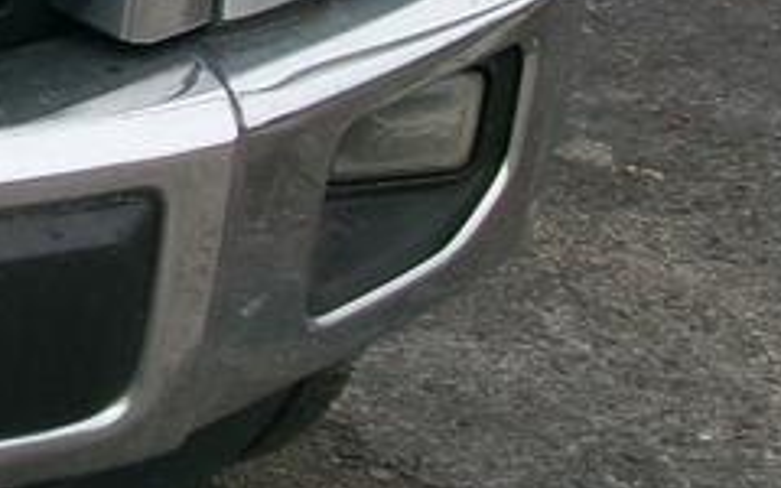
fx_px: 3363
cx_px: -950
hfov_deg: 11.5
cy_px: -358
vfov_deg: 8.0
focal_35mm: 158
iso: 100
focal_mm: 5.1
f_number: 10.8
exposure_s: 1/85
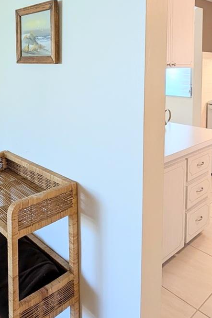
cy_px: 80
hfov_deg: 43.4
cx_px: 83
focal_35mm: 30
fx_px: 265
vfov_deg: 58.7
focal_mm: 2.02
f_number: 1.7
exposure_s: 1/120
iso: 94
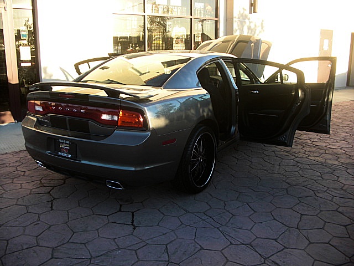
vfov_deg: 39.7
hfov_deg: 51.4
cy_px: 133
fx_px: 368
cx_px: 177
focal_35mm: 36
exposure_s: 1/125
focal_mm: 6.3
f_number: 2.8
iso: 50
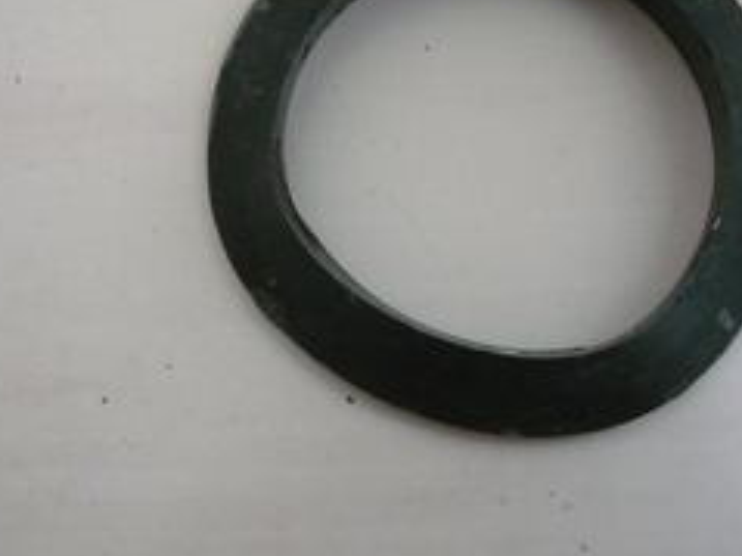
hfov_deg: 33.2
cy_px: 151
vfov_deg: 25.0
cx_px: 407
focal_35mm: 58
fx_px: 1243
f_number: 2.8
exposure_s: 1/20
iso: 400
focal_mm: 5.5
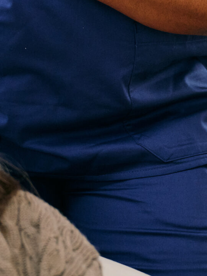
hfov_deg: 10.3
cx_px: 18
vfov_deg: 13.1
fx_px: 1141
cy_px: -127
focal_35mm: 143
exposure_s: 1/200
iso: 400
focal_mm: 42
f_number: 2.8
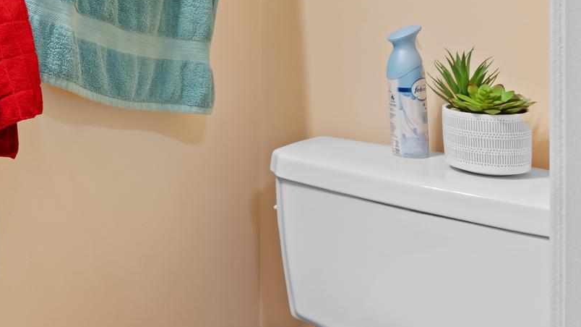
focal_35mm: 41
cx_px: -38
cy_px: 91
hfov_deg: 41.3
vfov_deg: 29.0
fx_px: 624
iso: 500
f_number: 8
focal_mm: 15.2
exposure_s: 1/2
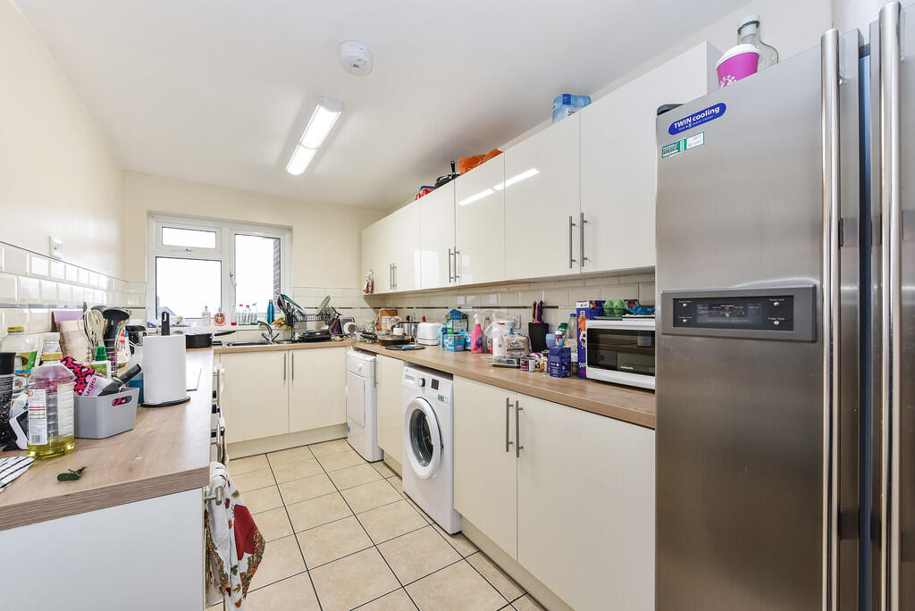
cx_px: 458
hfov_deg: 104.2
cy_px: 306
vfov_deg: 81.3
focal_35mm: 14
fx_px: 356
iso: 400
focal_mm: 14
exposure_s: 1/20
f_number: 7.1
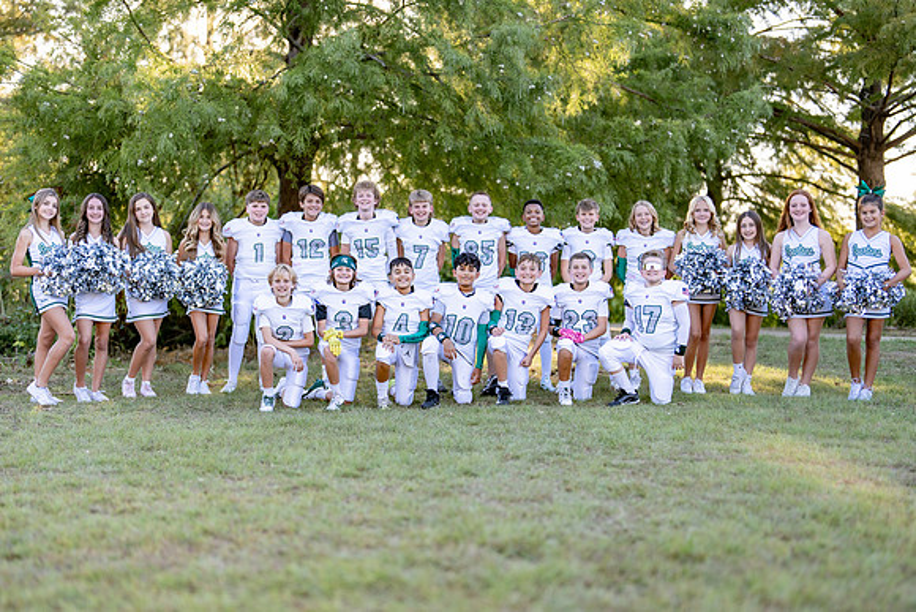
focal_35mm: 55
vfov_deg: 24.8
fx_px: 1392
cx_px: 424
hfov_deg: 36.4
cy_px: 306
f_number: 1.2
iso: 100
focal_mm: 50
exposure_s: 1/1000
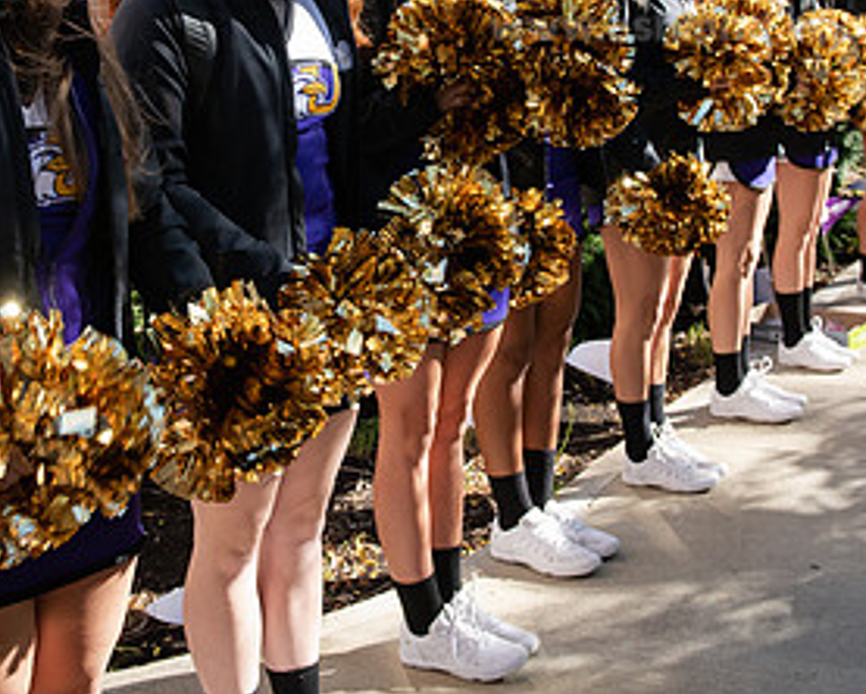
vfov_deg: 26.0
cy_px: 92
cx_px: 347
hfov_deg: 32.9
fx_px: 1462
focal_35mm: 57
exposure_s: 1/500
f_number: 5
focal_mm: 29
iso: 400
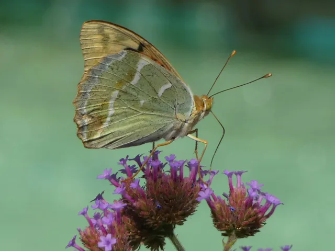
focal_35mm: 350
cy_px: 126
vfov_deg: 4.2
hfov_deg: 5.7
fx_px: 3387
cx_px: 168
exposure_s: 1/250
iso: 80
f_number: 5.6
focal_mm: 62.7
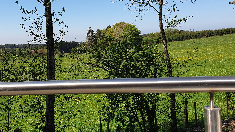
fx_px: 237
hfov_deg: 52.0
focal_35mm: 38
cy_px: 48
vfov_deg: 31.0
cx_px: 82
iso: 50
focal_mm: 4.3
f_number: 2.4
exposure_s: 1/1328
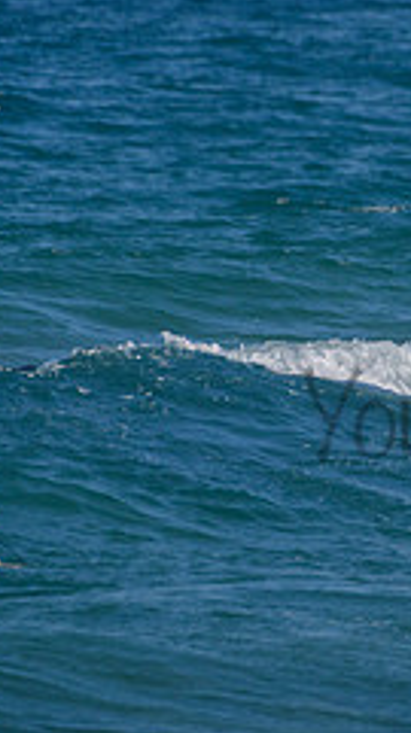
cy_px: 318
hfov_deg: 0.8
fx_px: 30106
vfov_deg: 1.4
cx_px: 766
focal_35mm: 1549
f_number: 5.6
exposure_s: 1/2000
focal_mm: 500
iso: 160
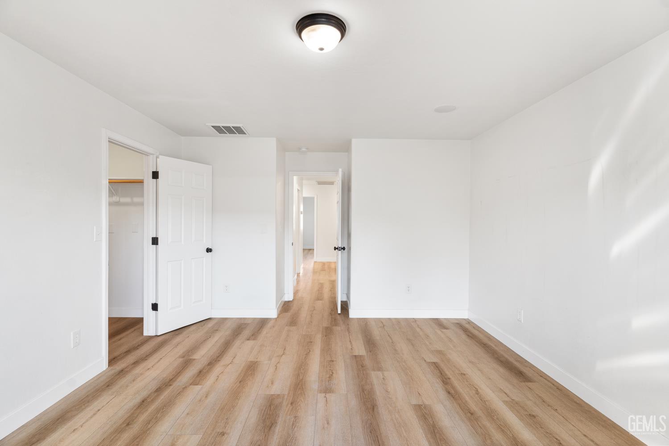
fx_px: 316
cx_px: 334
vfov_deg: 70.4
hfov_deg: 93.3
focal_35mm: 17
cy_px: 223
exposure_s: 1/2.5
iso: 400
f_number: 5.6
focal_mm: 17
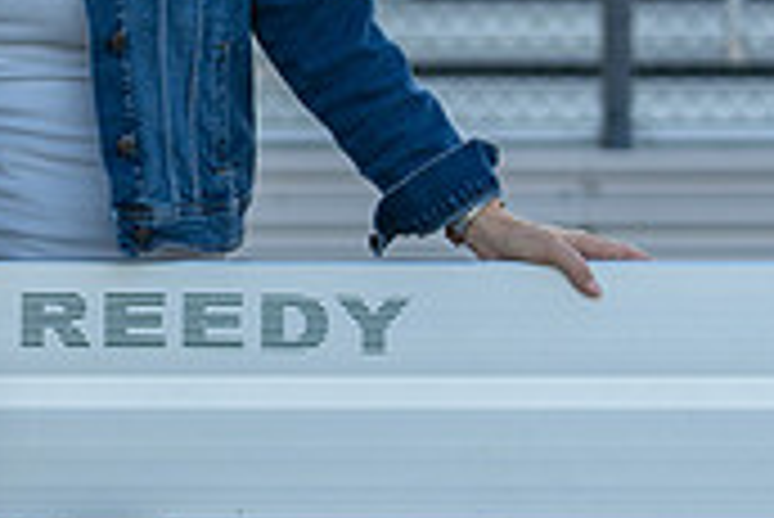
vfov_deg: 5.2
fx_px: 5702
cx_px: -149
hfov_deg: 7.7
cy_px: 116
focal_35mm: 265
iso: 100
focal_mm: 70
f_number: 2.8
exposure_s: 1/500
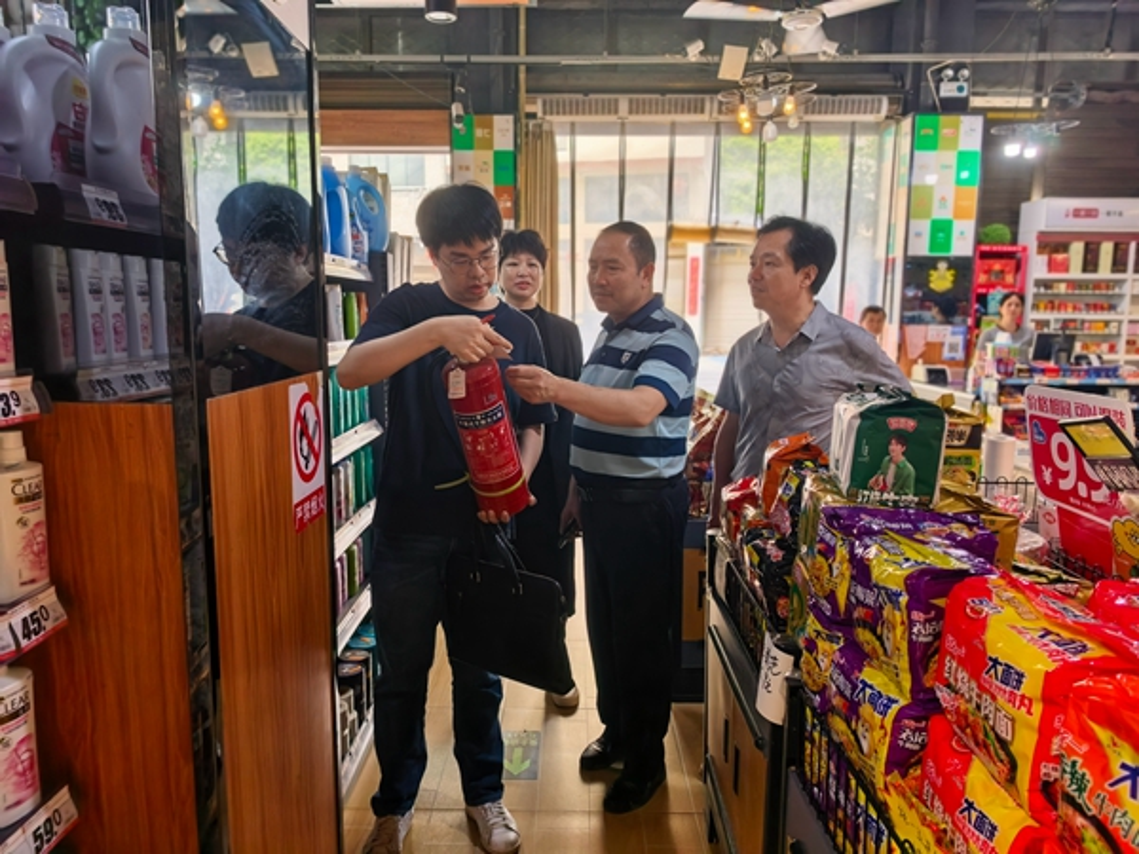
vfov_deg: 56.8
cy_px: 427
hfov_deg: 71.6
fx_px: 790
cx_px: 570
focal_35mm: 24
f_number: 2
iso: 125
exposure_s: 1/100
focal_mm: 5.75
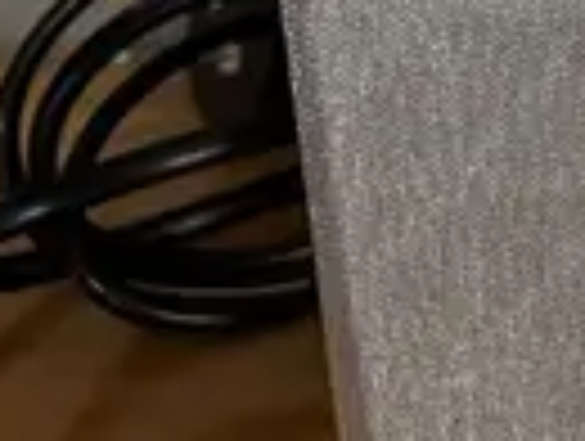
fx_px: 3200
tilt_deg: -10.9
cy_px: -639
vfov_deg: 7.4
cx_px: 2268
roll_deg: -0.5
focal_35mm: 189
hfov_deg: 7.6
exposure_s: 1/100
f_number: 1.78
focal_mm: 6.86
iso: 200
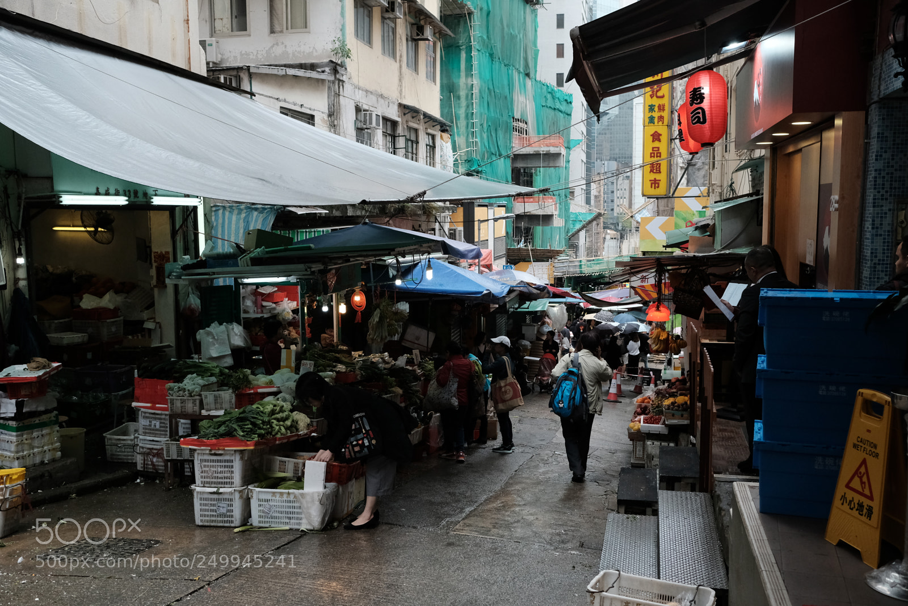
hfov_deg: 54.4
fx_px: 883
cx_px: 454
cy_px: 303
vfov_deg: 37.9
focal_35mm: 35
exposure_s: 1/1000
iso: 1600
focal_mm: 23
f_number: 4
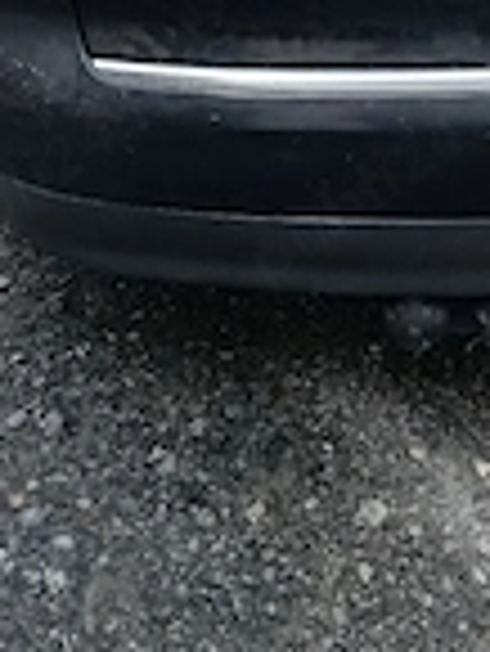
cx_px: 135
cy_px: -126
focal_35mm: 77
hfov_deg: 19.1
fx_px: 1451
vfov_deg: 23.2
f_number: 1.8
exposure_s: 1/100
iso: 279
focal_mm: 4.22
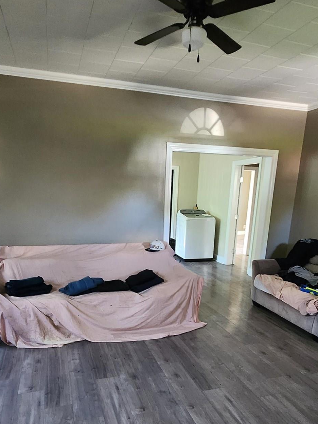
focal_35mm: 24
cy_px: 292
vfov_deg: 69.0
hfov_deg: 56.8
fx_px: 294
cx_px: 159
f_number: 2.2
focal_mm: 2.2
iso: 800
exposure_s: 1/25
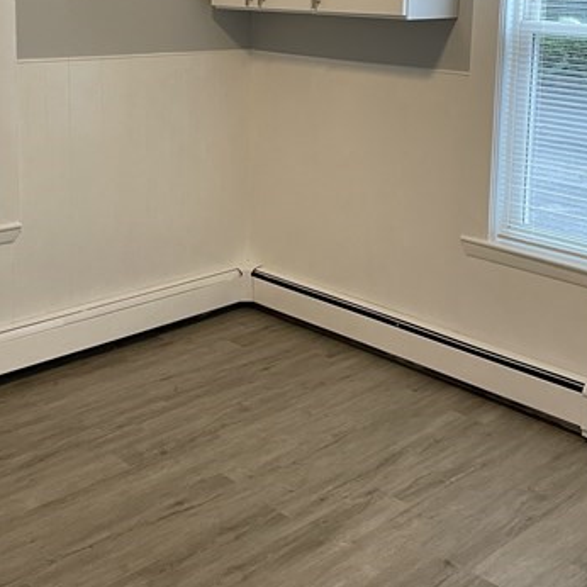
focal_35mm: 51
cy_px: 137
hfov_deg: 33.4
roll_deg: -0.4
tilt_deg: -6.5
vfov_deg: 32.7
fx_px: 978
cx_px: 282
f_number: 1.6
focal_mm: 4.2
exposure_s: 1/60
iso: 125
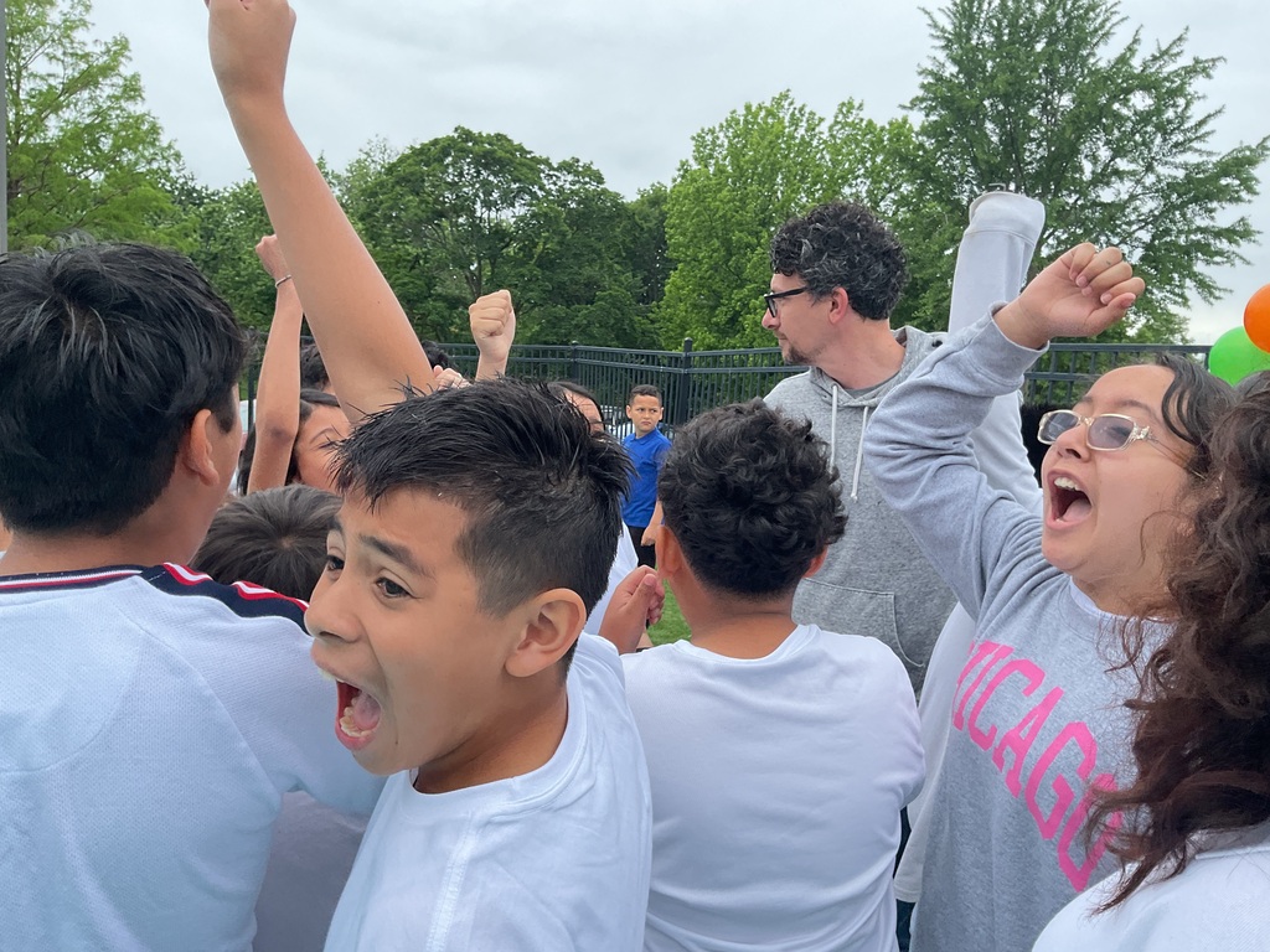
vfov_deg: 48.2
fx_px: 1064
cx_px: 635
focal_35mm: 29
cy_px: 476
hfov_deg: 61.7
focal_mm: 3
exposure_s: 1/316
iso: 16
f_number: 1.8
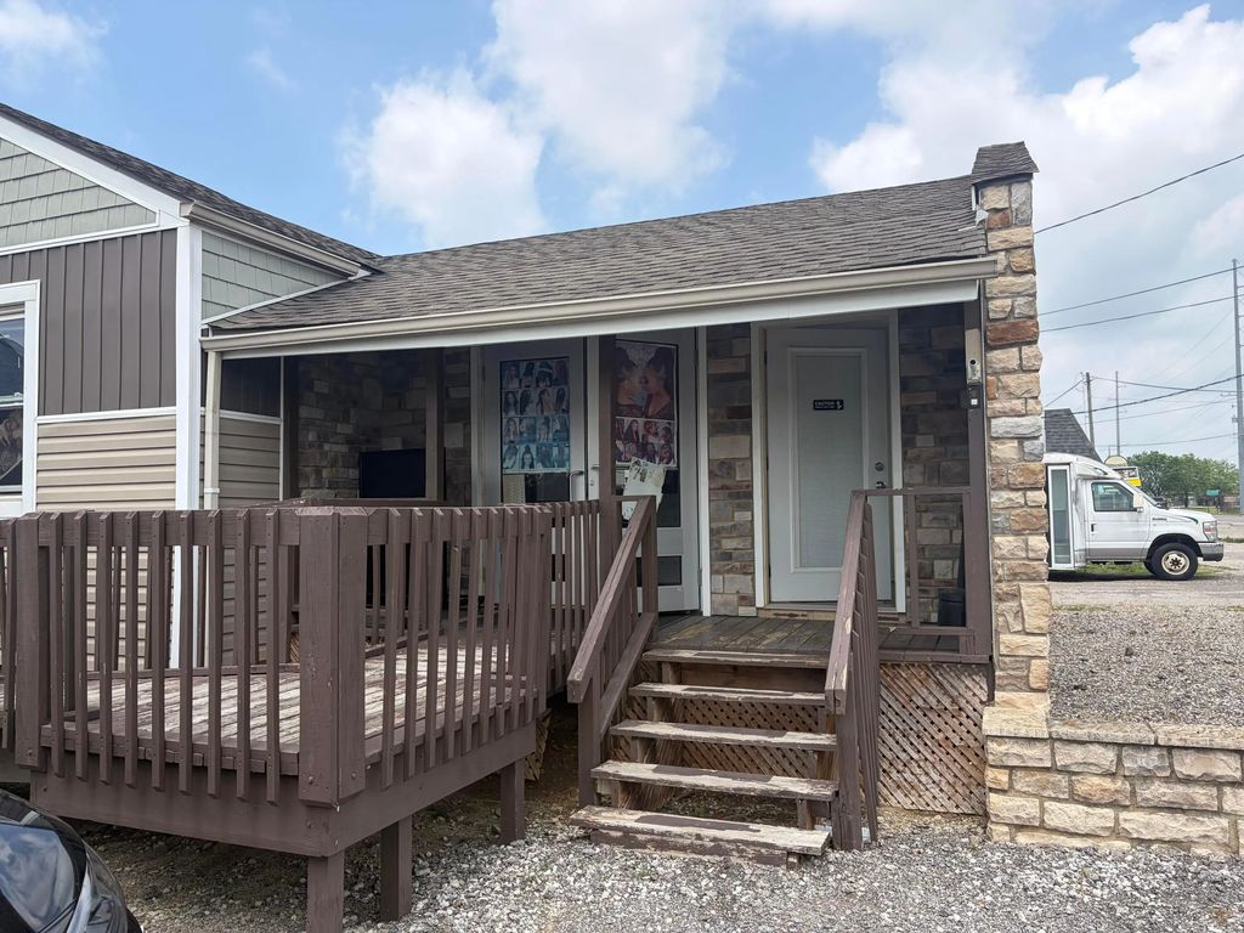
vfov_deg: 53.1
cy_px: 466
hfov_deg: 67.3
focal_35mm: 26
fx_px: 934
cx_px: 622
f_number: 1.6
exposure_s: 1/2141
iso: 50
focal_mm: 5.96
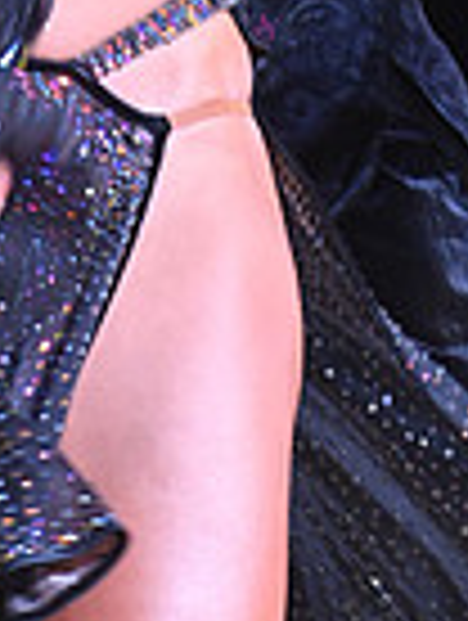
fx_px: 8698
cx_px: 331
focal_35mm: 484
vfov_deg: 4.1
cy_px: -270
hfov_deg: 3.1
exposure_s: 1/400
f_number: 5.6
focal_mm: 120
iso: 2500
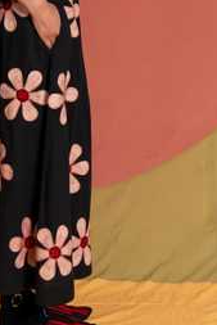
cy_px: 25
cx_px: 37
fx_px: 785
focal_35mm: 87
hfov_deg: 15.6
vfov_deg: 22.7
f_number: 2.8
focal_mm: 42
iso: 640
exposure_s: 1/125
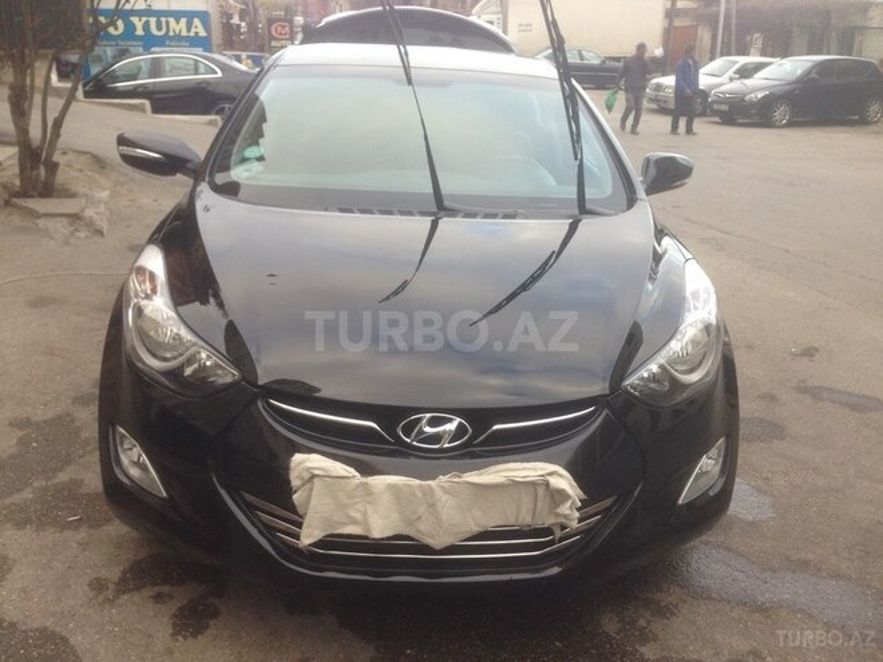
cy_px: 331
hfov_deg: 55.4
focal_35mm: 33
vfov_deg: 42.9
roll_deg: -2.0
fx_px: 842
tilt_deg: -20.5
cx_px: 442
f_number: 2.4
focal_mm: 4.12
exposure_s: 1/120
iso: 64
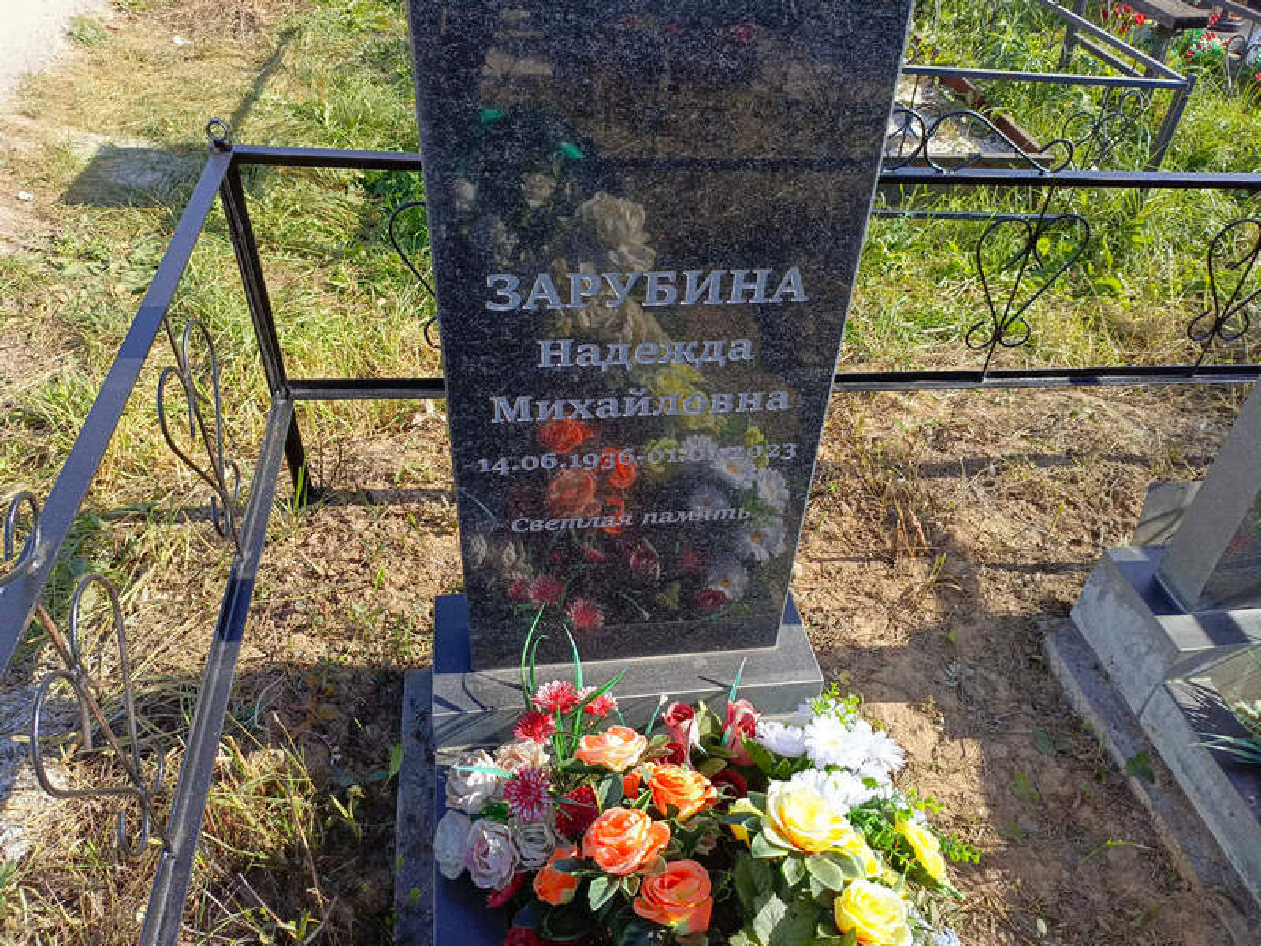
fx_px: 911
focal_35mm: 25
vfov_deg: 54.9
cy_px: 473
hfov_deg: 69.4
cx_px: 630
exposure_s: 1/498
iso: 118
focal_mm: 4.76
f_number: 1.69
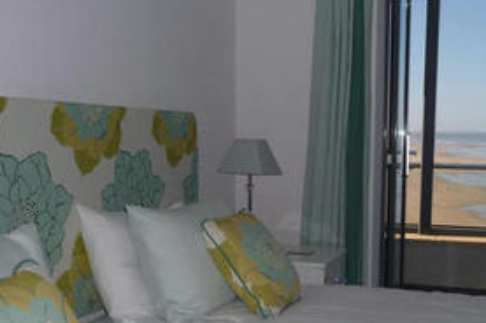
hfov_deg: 37.3
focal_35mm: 53
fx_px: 715
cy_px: 241
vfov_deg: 25.2
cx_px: 312
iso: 100
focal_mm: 5.3
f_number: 3.5
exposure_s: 1/1000
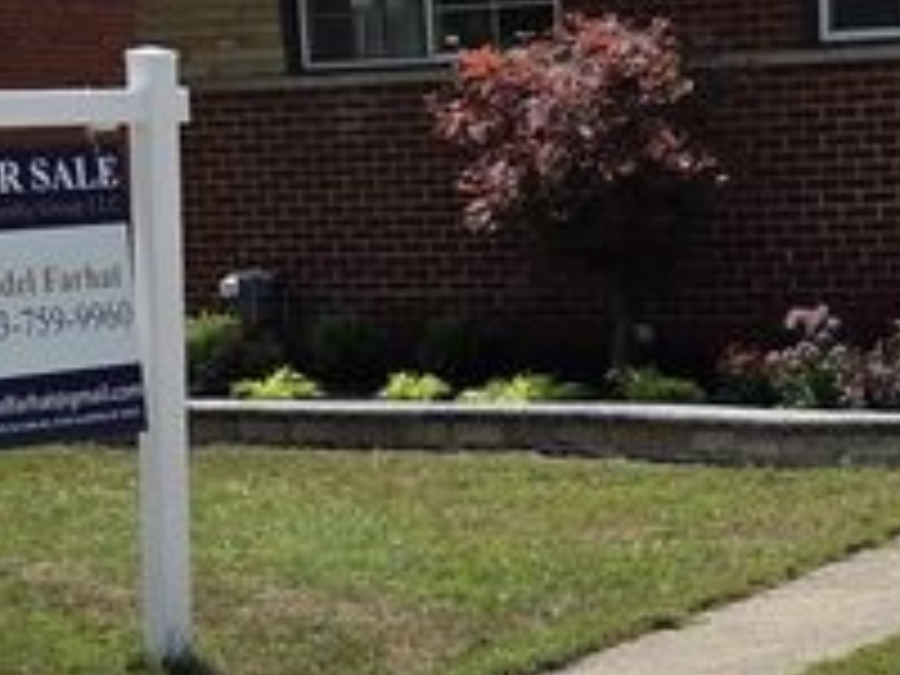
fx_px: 3068
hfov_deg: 16.5
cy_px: 756
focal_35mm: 118
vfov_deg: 12.3
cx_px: 819
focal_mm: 5.4
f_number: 1.8
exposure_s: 1/6217
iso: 80
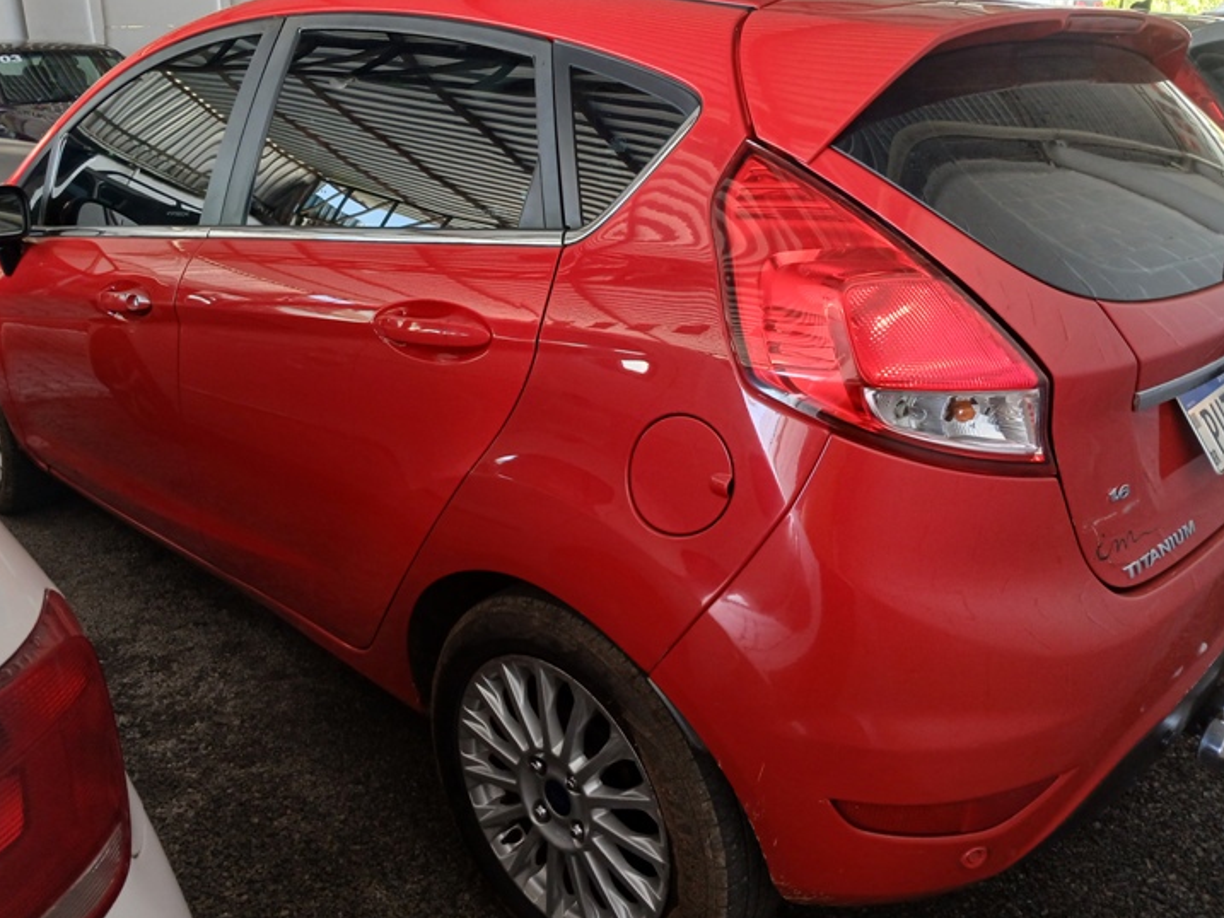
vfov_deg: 48.2
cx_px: 574
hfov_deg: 61.6
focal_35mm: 29
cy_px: 425
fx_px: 1026
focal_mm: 3.98
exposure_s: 1/60
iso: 160
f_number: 1.8
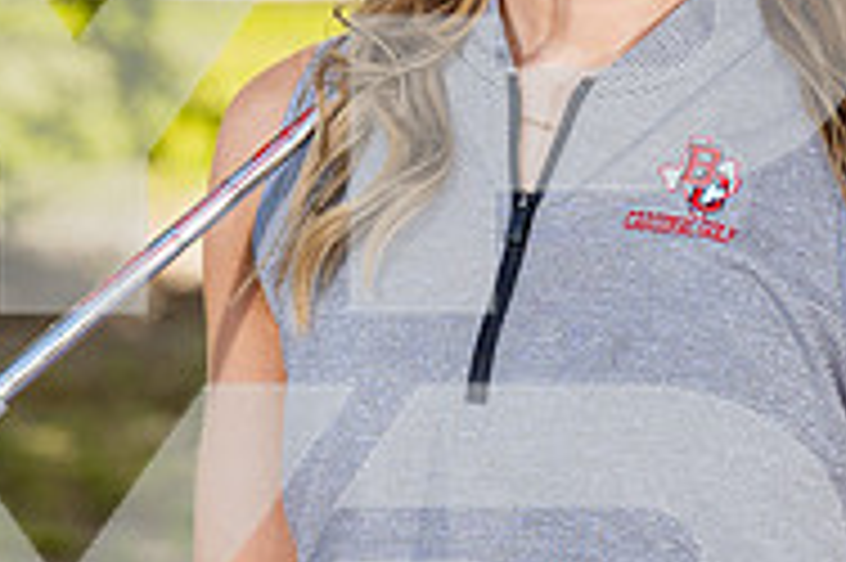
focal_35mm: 229
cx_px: 261
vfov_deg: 6.0
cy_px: 79
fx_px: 5377
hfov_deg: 9.0
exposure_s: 1/250
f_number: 4
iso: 160
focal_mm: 70
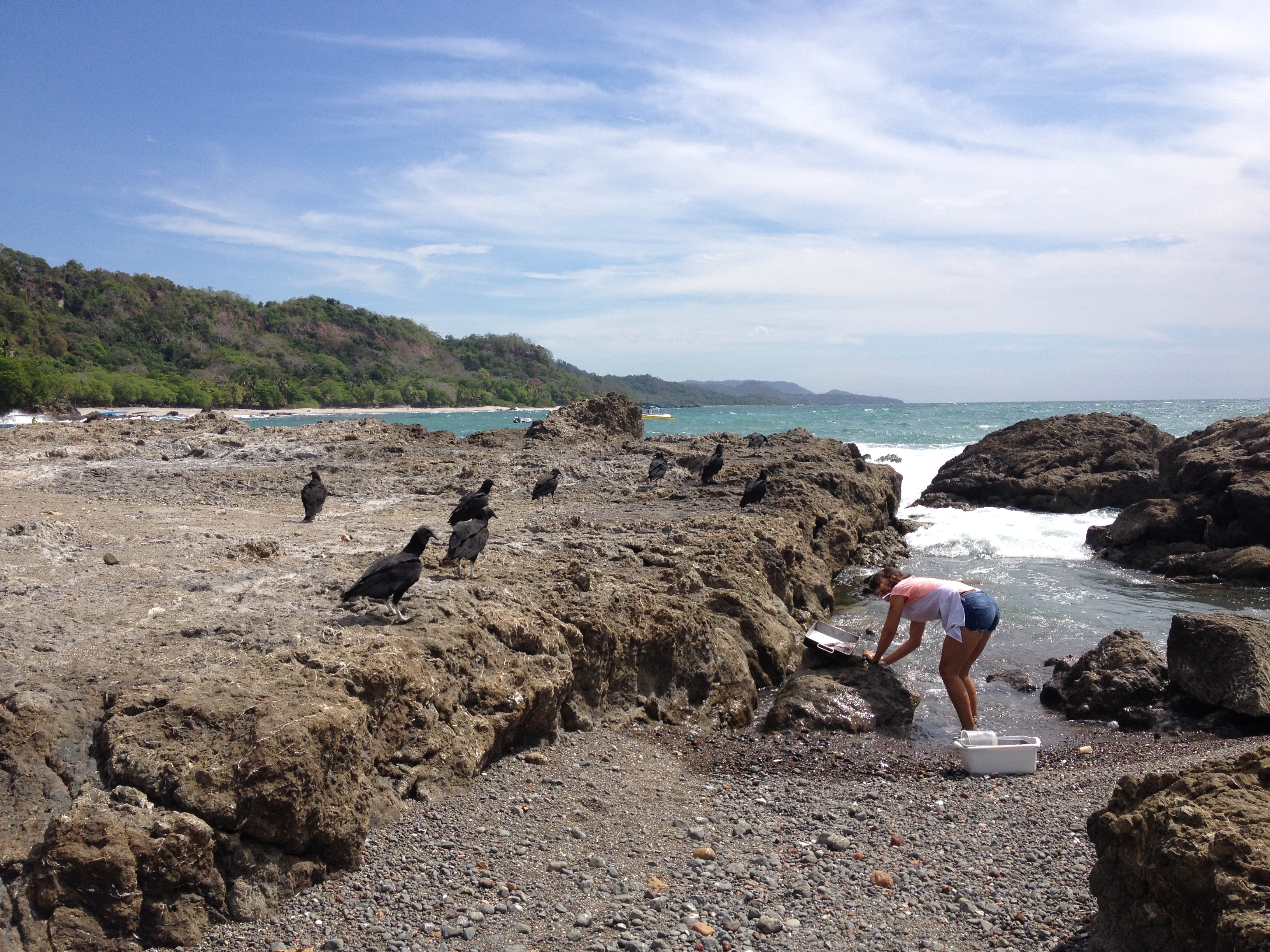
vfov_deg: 40.7
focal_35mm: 35
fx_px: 1284
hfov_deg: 52.6
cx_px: 635
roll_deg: +1.0
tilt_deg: -6.8
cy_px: 476
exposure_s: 1/2208
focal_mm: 4.28
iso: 50
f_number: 2.4
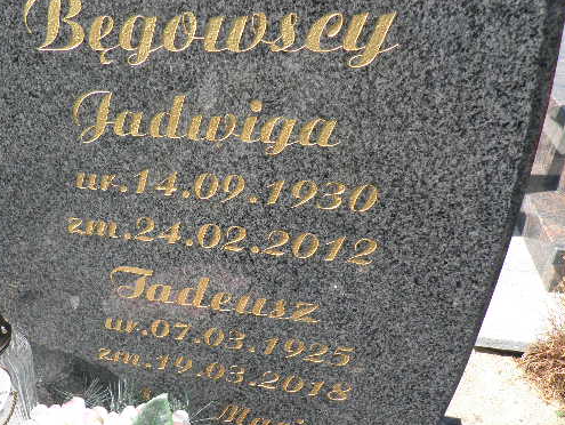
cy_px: 217
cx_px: 210
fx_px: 506
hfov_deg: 57.6
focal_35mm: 31
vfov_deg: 45.5
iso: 64
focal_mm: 4.3
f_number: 8.3
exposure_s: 1/80
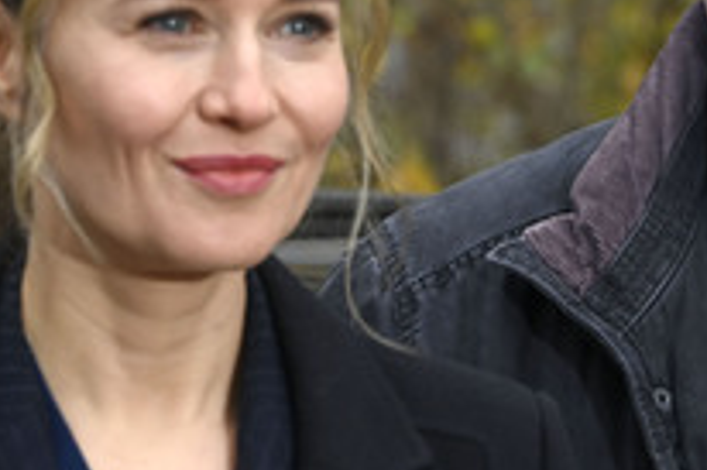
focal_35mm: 438
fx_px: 8595
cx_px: 565
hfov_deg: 4.7
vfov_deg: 3.1
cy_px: 120
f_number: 8
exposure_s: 1/250
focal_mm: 200
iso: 800
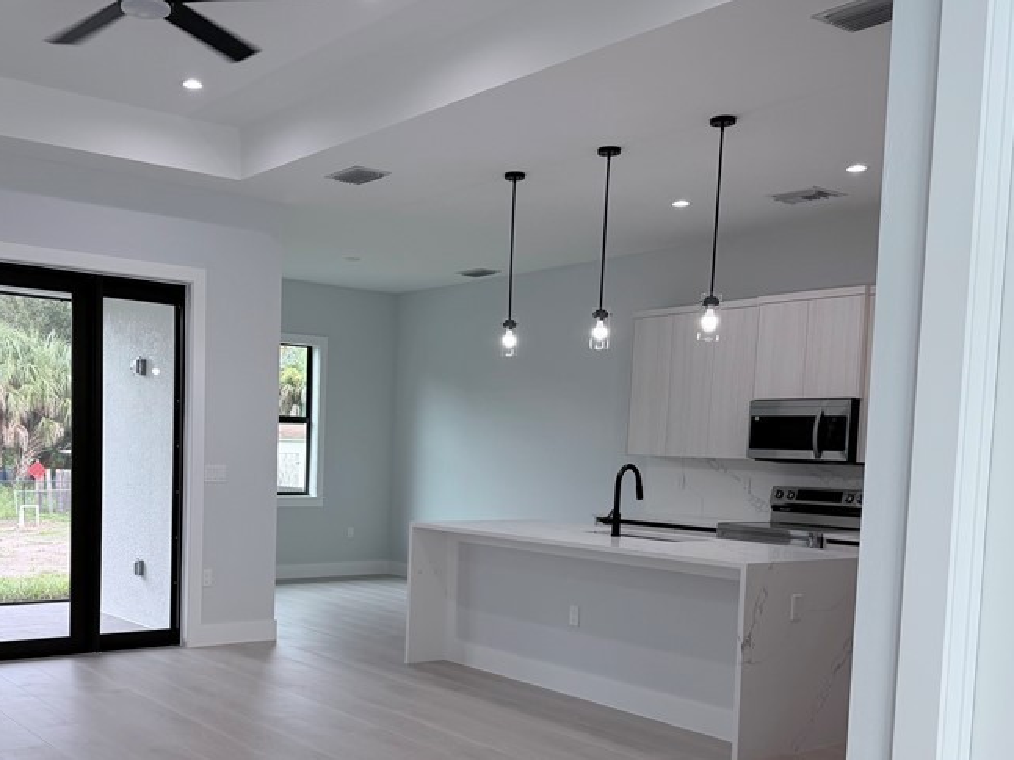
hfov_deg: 48.4
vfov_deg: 37.2
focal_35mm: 38
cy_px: 523
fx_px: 1113
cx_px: 367
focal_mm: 6.76
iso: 100
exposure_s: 1/183
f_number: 1.78
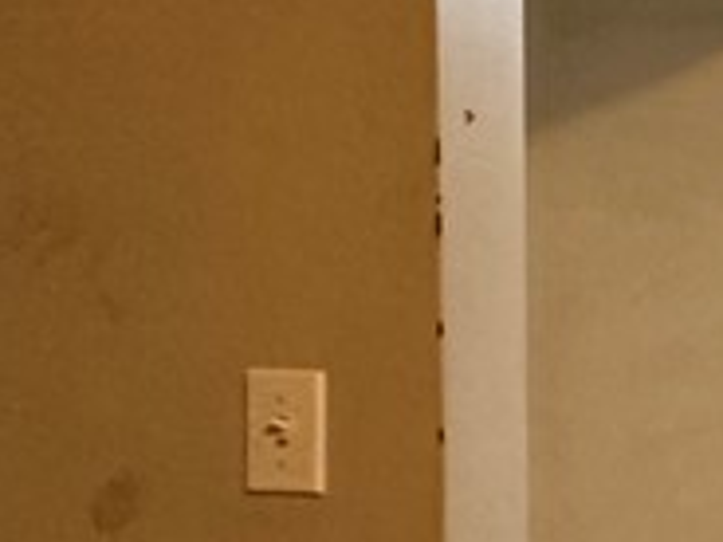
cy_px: 298
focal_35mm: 78
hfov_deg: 16.3
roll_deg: -1.5
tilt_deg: -3.3
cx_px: 1591
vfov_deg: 18.9
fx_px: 1629
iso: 500
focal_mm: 2.22
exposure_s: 1/60
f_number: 2.2
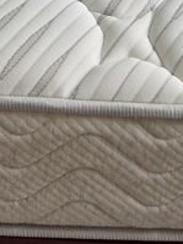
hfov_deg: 9.3
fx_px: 1087
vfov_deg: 11.7
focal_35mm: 154
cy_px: -218
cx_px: -123
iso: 500
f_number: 1.8
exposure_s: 1/100
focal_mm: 5.4
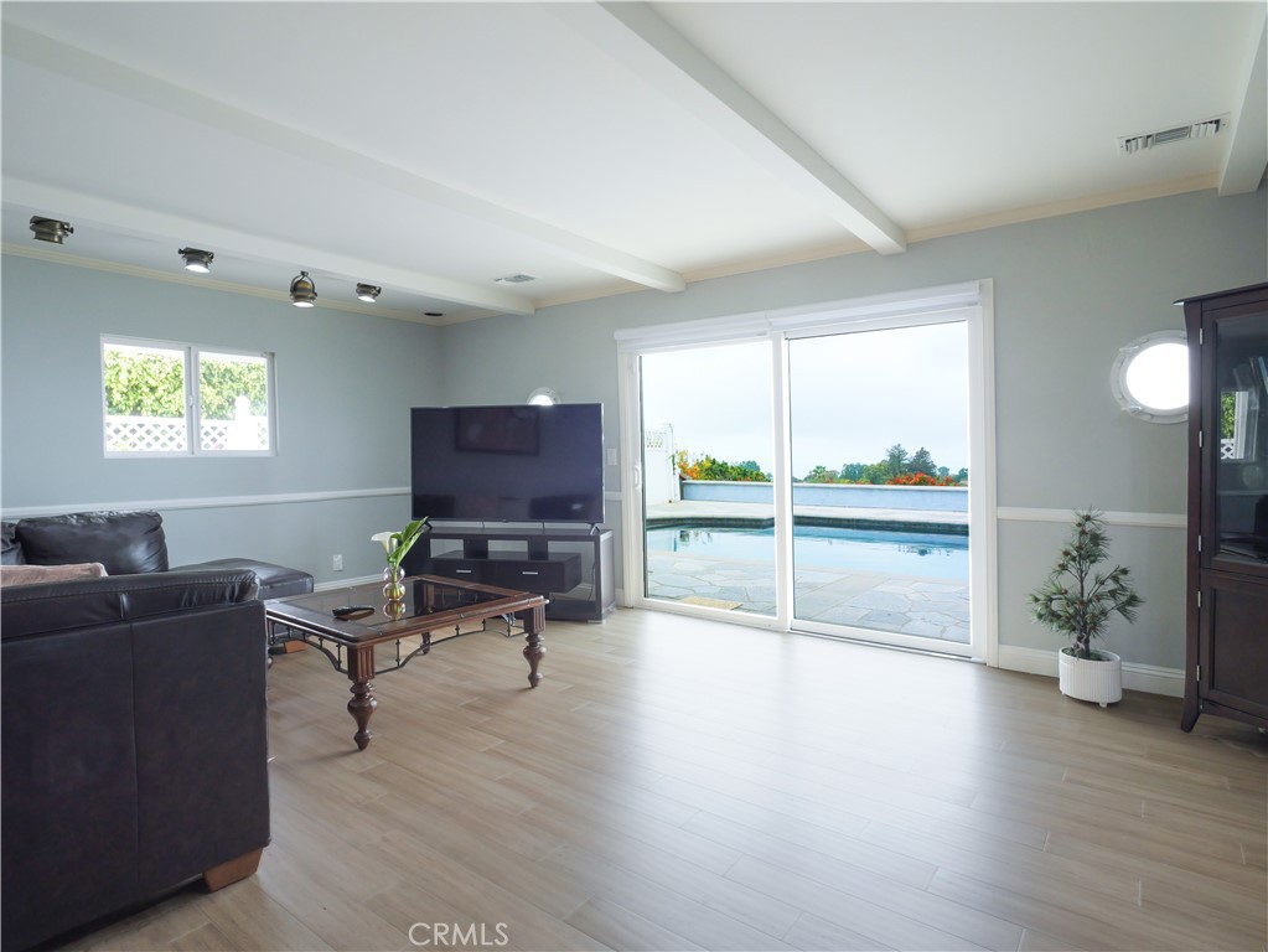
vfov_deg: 71.6
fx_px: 660
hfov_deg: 87.7
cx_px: 634
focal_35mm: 18
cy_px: 476
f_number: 8
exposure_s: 1/60
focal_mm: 9
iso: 1000
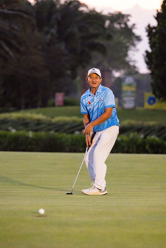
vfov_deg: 14.7
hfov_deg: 9.8
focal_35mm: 140
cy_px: 124
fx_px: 968
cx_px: 83
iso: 22800
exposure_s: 1/250
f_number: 2.8
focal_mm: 140
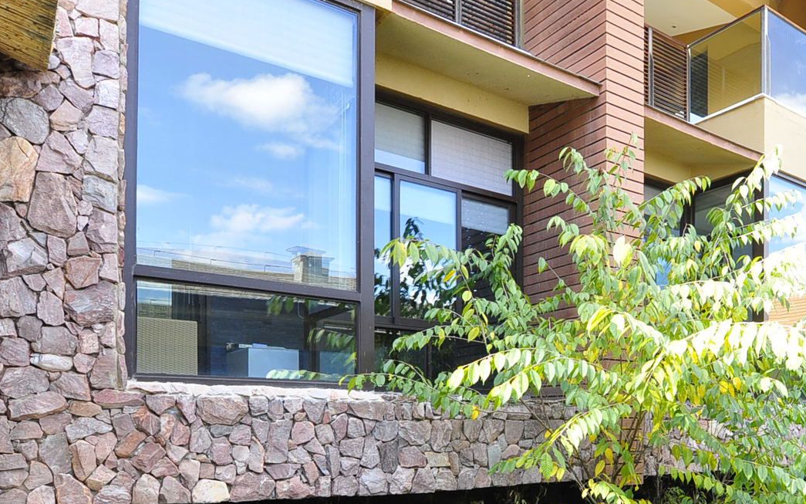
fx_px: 681
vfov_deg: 38.6
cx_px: 583
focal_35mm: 31
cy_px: 423
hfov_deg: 58.7
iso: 400
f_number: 5
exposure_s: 1/160
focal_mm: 12
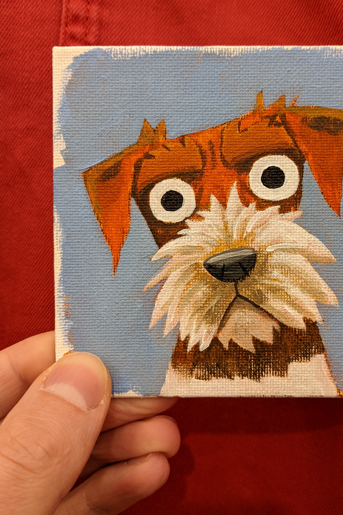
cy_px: 221
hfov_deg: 36.6
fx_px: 514
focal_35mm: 36
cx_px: 222
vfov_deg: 52.9
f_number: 1.8
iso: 100
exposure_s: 1/24
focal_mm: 4.44
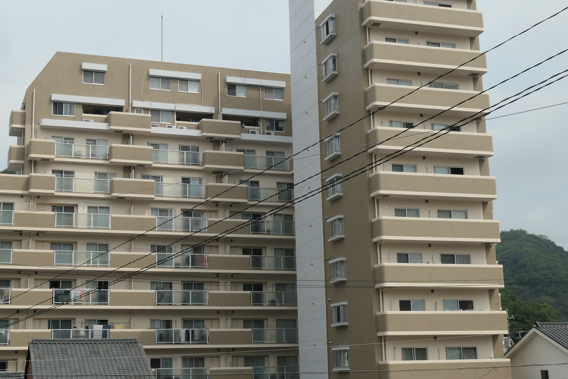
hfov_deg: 36.8
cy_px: 186
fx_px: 852
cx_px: 262
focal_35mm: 54
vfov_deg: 25.1
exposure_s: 1/800
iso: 200
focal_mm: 14
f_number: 6.3
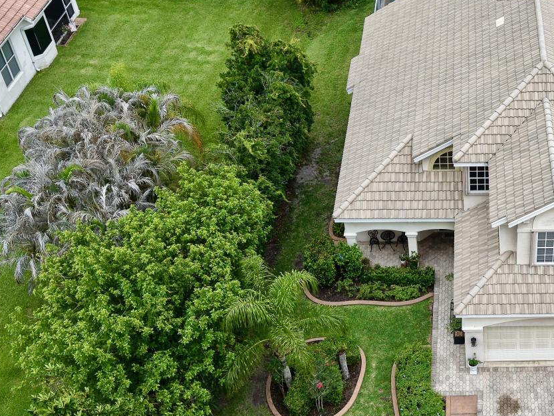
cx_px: 501
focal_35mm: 59
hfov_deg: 31.2
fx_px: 944
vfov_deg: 24.7
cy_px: 281
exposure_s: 1/120
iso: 110
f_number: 1.8
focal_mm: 8.67
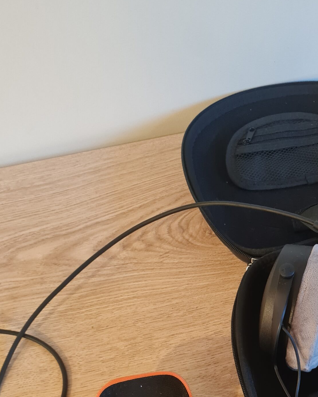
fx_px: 553
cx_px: 266
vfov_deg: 37.5
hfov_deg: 31.1
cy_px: 342
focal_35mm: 47
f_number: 1.8
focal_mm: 5.4
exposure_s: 1/33
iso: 640
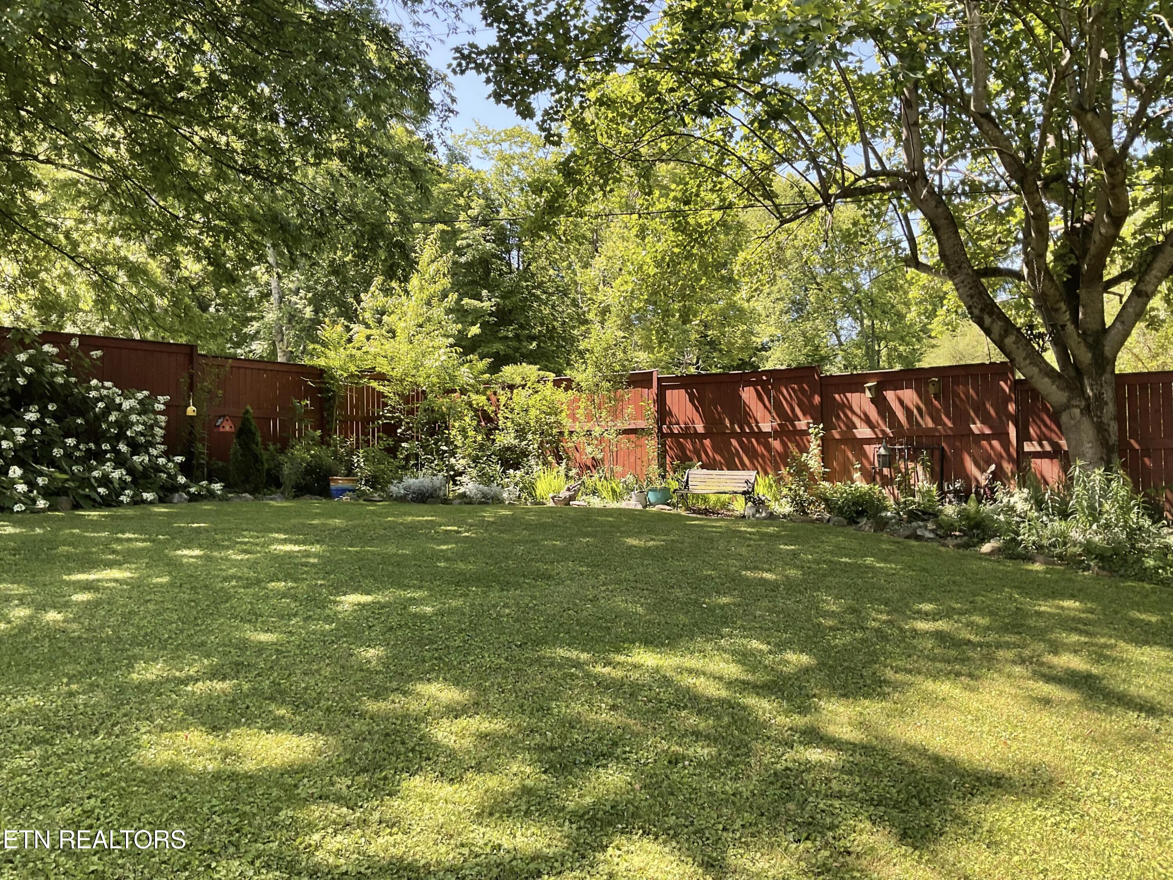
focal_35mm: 29
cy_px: 440
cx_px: 586
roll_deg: +0.6
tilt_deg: +3.4
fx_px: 983
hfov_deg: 61.7
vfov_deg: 48.2
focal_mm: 3
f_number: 1.8
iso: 16
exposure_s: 1/180
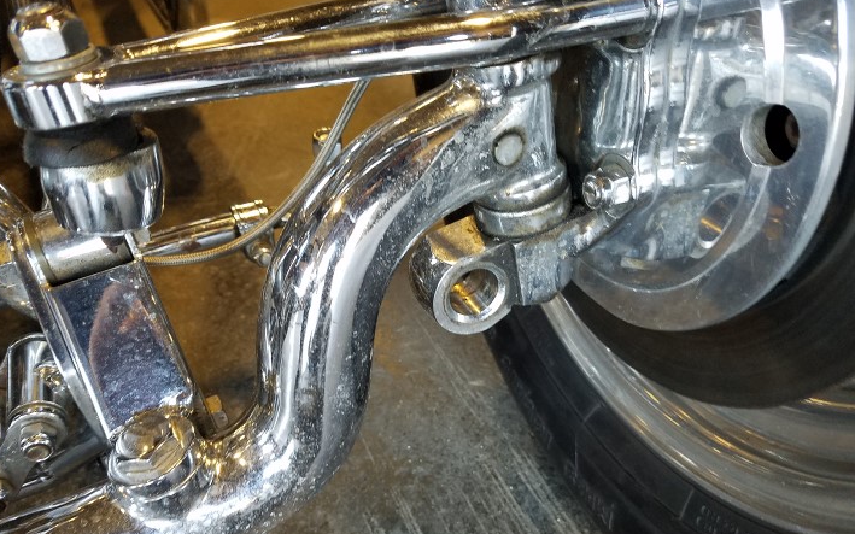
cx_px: 422
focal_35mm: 28
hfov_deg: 66.5
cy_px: 317
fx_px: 652
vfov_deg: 44.3
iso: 160
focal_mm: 4.2
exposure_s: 1/25
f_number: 1.7
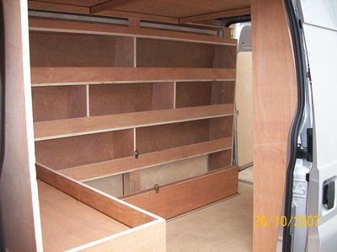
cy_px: 126
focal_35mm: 36
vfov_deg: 39.6
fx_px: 350
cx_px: 168
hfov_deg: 51.4
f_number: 2.7
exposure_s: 1/64
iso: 140
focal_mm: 6
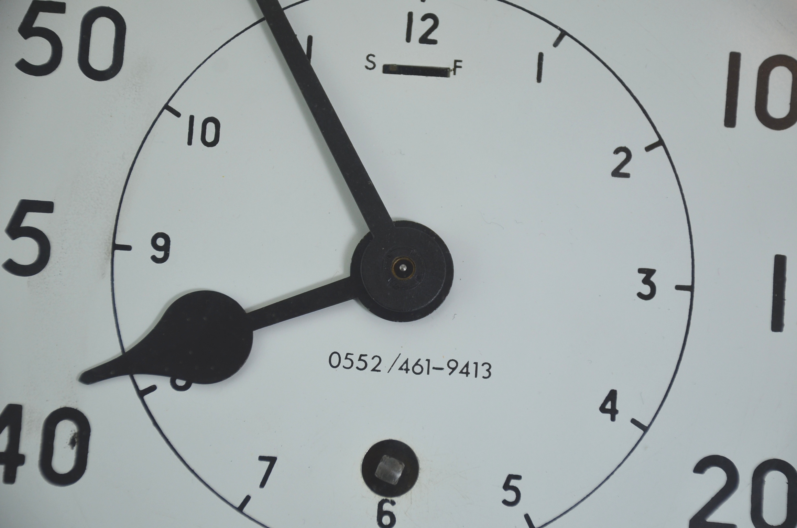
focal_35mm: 150
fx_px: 3314
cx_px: 398
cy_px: 264
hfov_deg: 13.7
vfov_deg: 9.1
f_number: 5.6
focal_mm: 100
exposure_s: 1/400
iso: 400
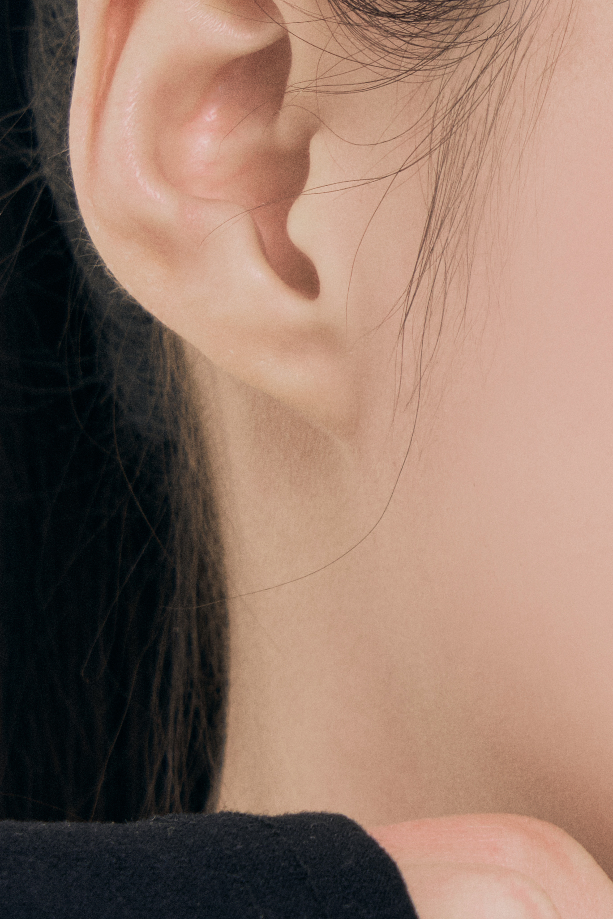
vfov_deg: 6.6
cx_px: 866
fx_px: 7970
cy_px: 243
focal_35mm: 312
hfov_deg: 4.4
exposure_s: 1/125
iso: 100
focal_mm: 70
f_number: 9
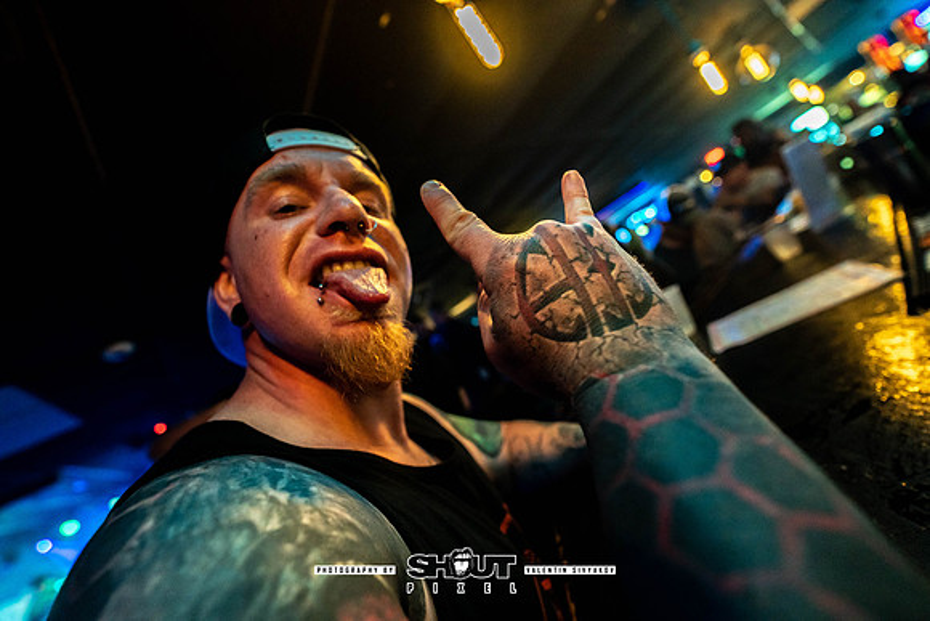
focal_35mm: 14
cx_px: 465
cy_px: 310
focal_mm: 14
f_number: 2.8
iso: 3200
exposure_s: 1/60
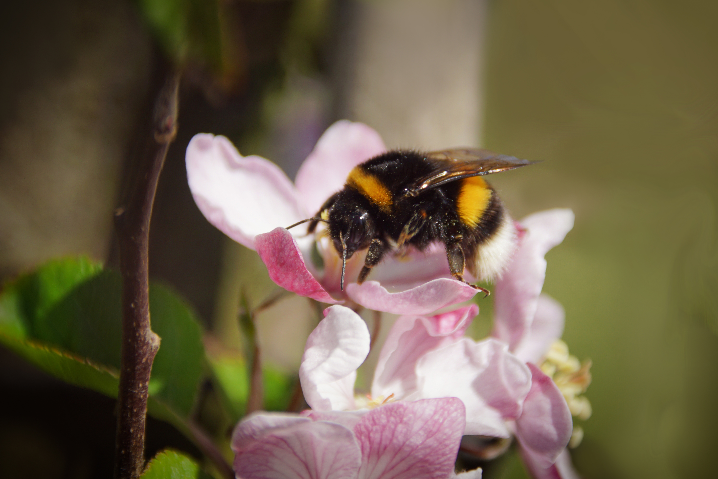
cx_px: 359
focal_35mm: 450
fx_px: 8974
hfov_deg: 4.6
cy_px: 240
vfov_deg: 3.1
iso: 160
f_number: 6.3
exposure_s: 1/500
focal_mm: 300
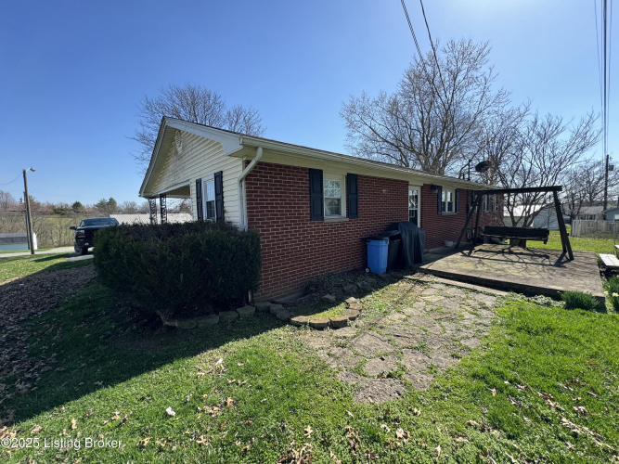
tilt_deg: -5.2
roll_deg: +1.0
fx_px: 250
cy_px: 232
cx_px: 310
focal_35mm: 14
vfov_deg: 85.7
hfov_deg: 102.1
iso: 40
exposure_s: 1/541
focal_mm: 2.22
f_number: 2.2
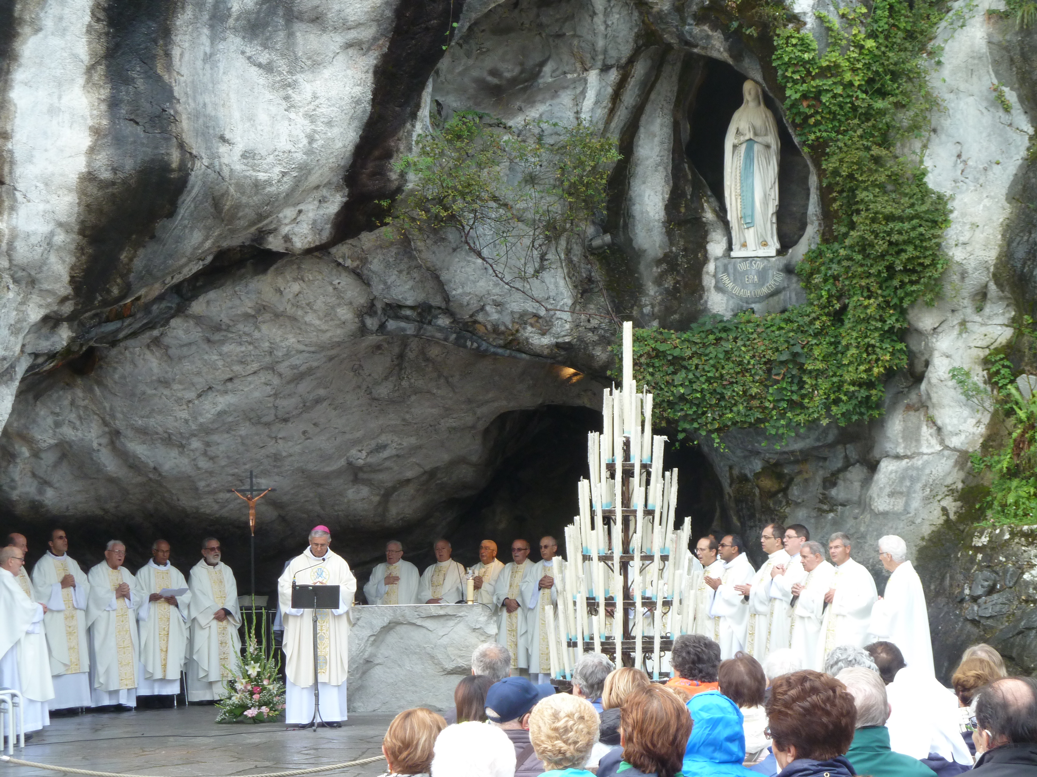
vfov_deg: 15.4
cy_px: 388
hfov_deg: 20.4
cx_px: 518
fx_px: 2876
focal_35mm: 96
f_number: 4.3
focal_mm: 15.8
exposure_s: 1/50
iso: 160
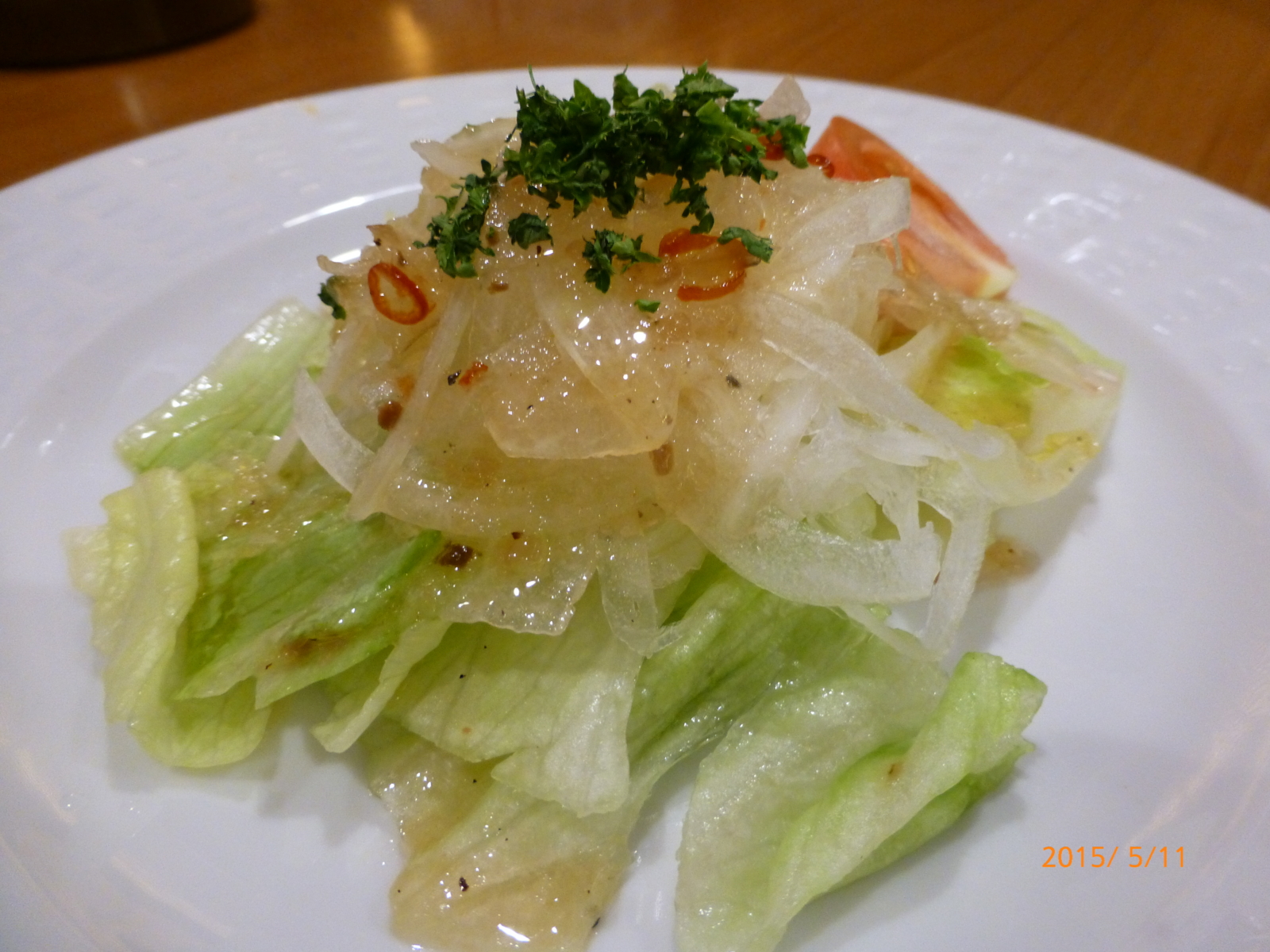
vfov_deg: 56.8
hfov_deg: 71.6
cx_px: 635
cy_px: 476
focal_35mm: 24
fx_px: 881
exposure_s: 1/13
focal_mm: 4.3
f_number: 3.3
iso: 400
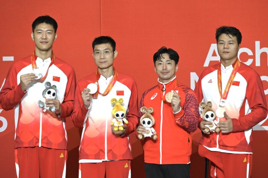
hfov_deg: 10.3
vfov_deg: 6.9
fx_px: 1489
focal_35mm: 200
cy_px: 89
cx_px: 134
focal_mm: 200
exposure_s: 1/200
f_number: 8
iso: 2800
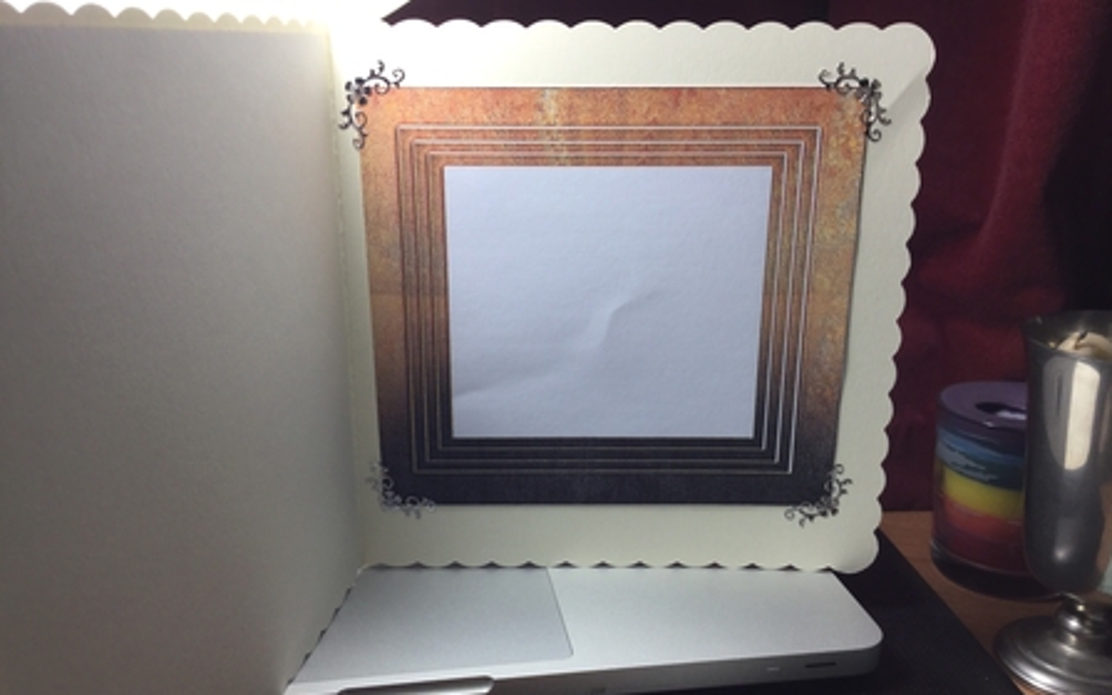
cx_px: 556
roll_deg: -1.2
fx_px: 1000
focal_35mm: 33
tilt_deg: -19.4
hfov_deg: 58.1
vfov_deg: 38.2
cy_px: 408
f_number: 2.4
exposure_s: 1/50
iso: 32
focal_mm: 3.3
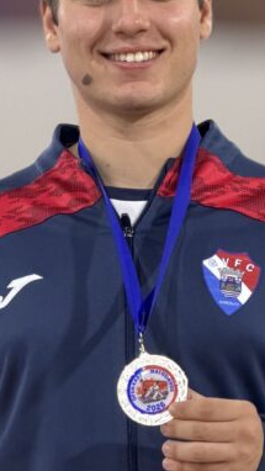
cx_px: 132
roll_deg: +0.9
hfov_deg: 4.2
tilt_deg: -0.7
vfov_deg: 7.4
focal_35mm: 292
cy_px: 255
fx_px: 3646
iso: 400
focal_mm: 16.89
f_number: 2.8
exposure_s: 1/75
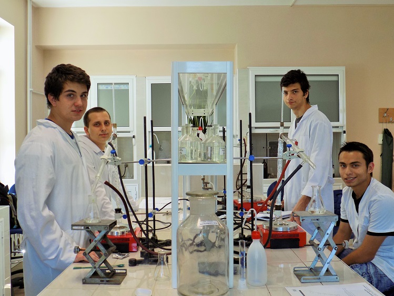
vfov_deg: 41.8
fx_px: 387
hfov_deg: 54.0
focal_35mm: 34
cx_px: 197
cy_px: 148
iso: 100
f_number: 3.4
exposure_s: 1/30
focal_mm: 6.1
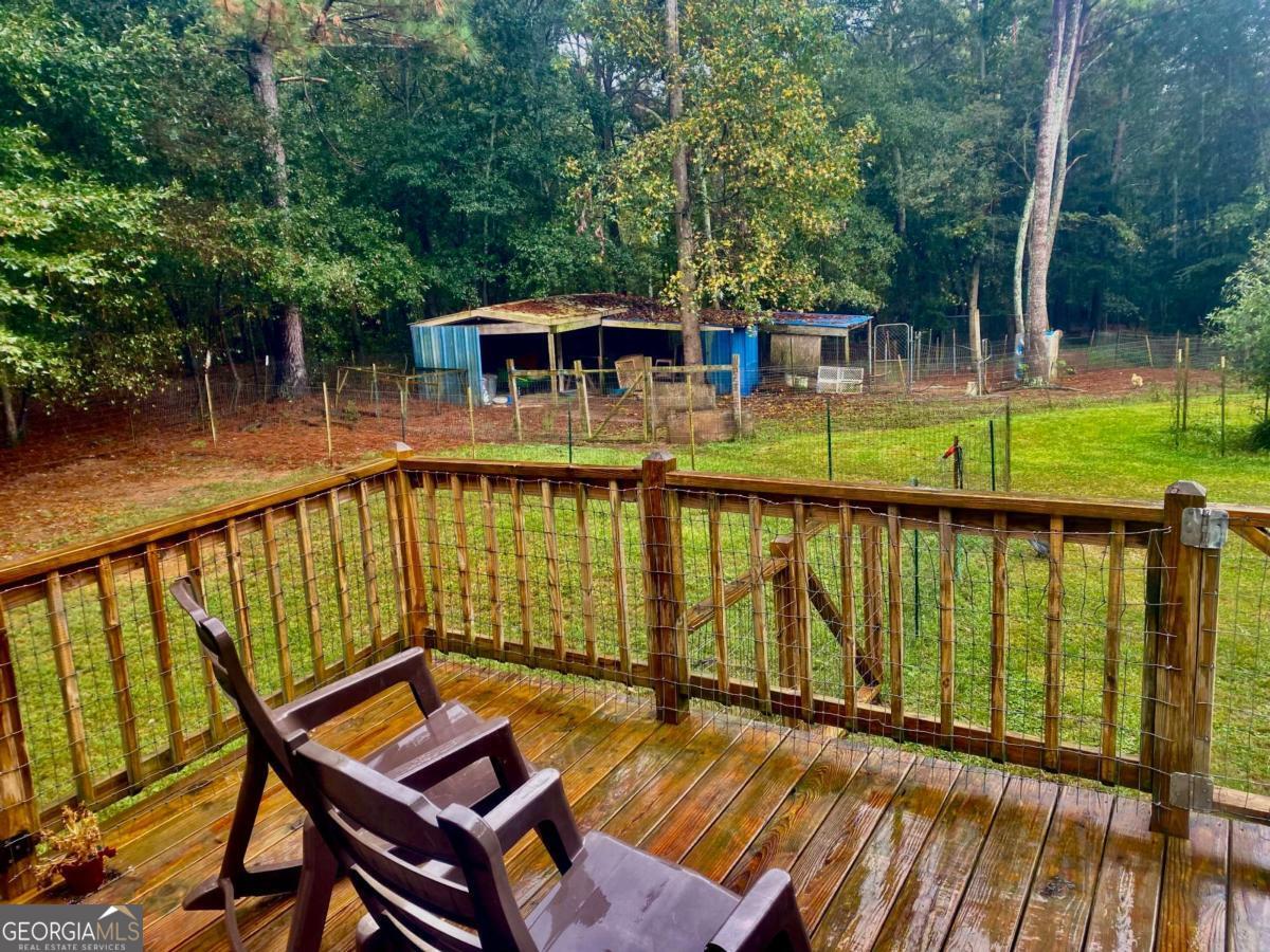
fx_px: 954
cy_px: 476
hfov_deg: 67.3
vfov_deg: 53.1
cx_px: 635
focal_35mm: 26
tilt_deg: -11.4
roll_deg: +4.2
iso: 80
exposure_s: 1/122
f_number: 1.8
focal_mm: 4.25
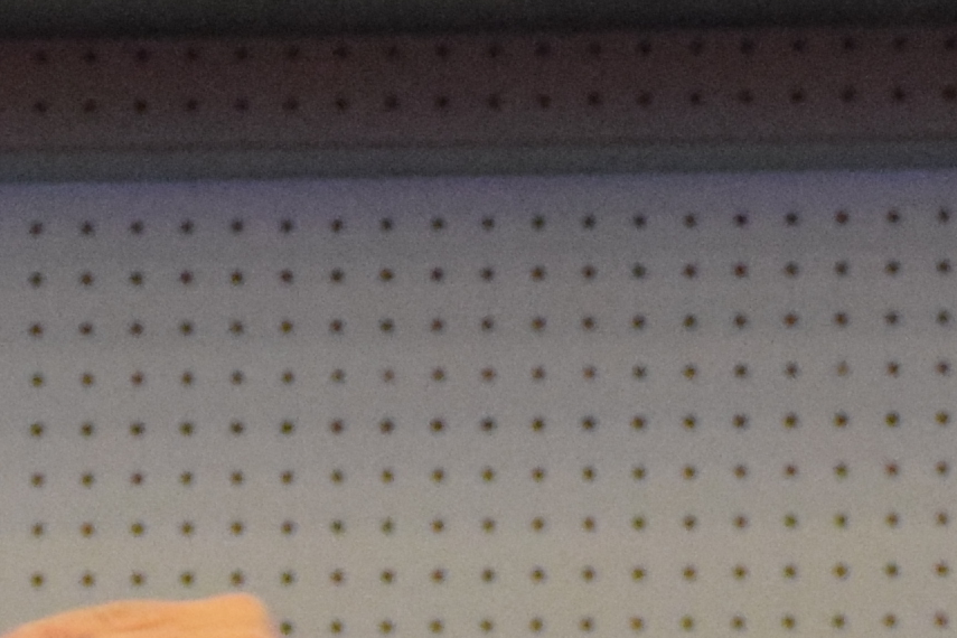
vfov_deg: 1.5
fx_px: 23777
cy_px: 1640
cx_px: -710
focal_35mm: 895
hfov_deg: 2.3
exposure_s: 1/60
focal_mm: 85
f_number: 5.3
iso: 3200
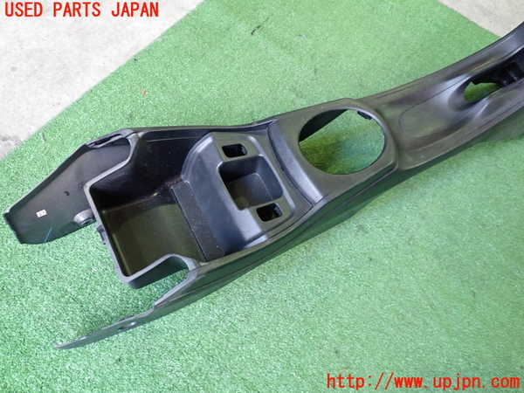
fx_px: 454
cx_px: 262
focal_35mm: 30
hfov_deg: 60.0
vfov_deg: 46.8
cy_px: 196
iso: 500
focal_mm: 5.4
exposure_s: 1/30
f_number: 2.3
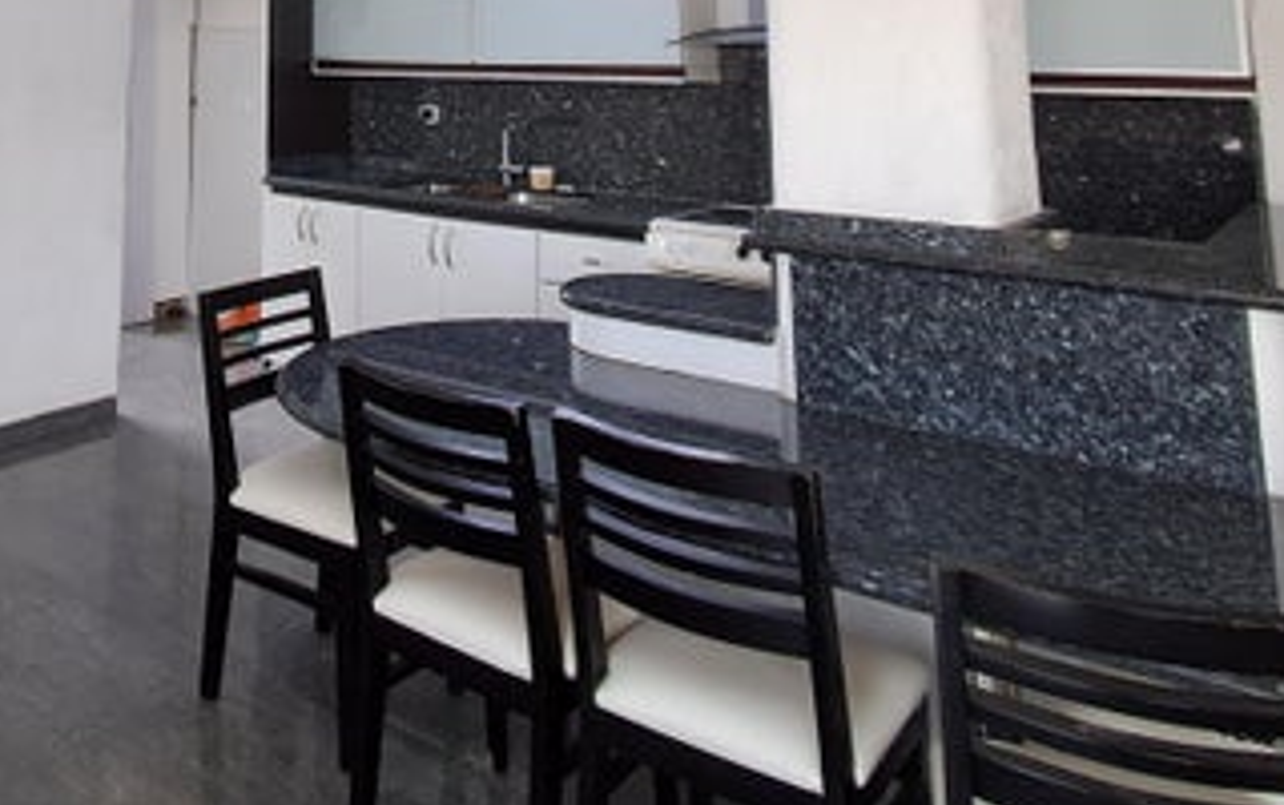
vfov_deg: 32.3
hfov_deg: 54.8
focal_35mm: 34
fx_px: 1191
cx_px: 374
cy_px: -109
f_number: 2.2
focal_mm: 1.64
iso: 200
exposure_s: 1/24
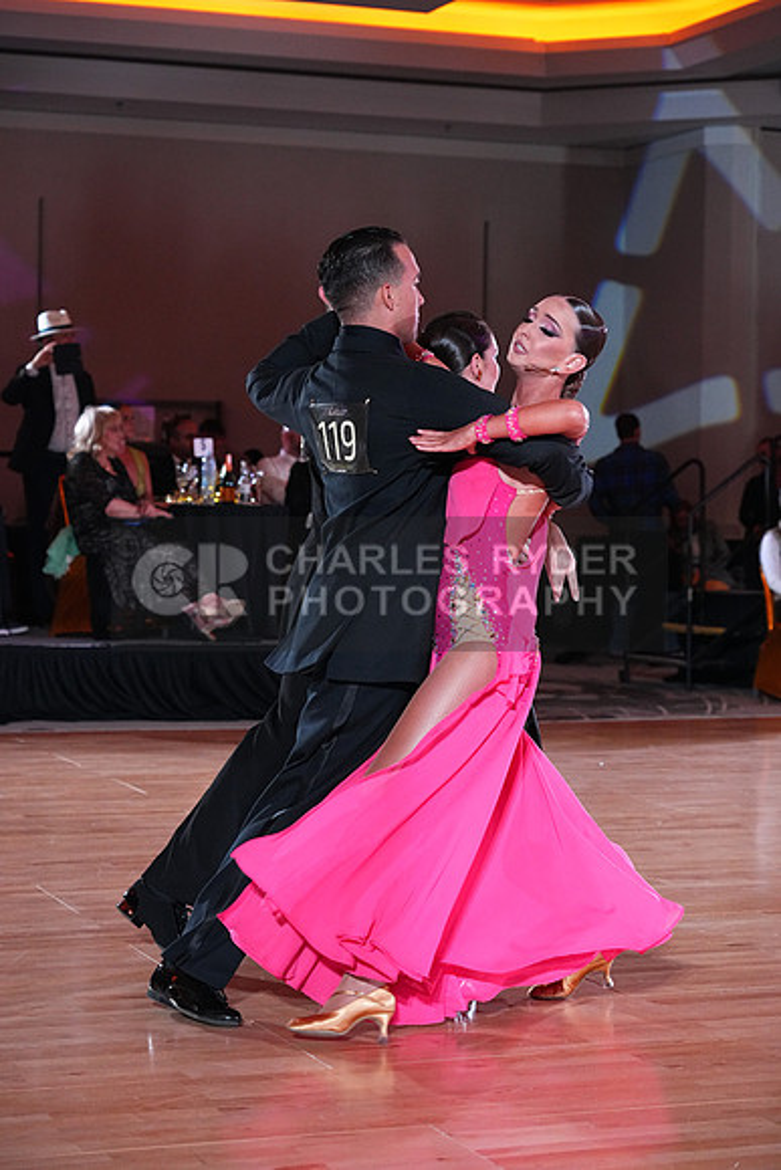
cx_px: 390
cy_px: 585
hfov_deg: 18.4
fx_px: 2406
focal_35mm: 74
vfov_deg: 27.3
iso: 5000
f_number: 4.5
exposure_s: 1/400
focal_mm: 74
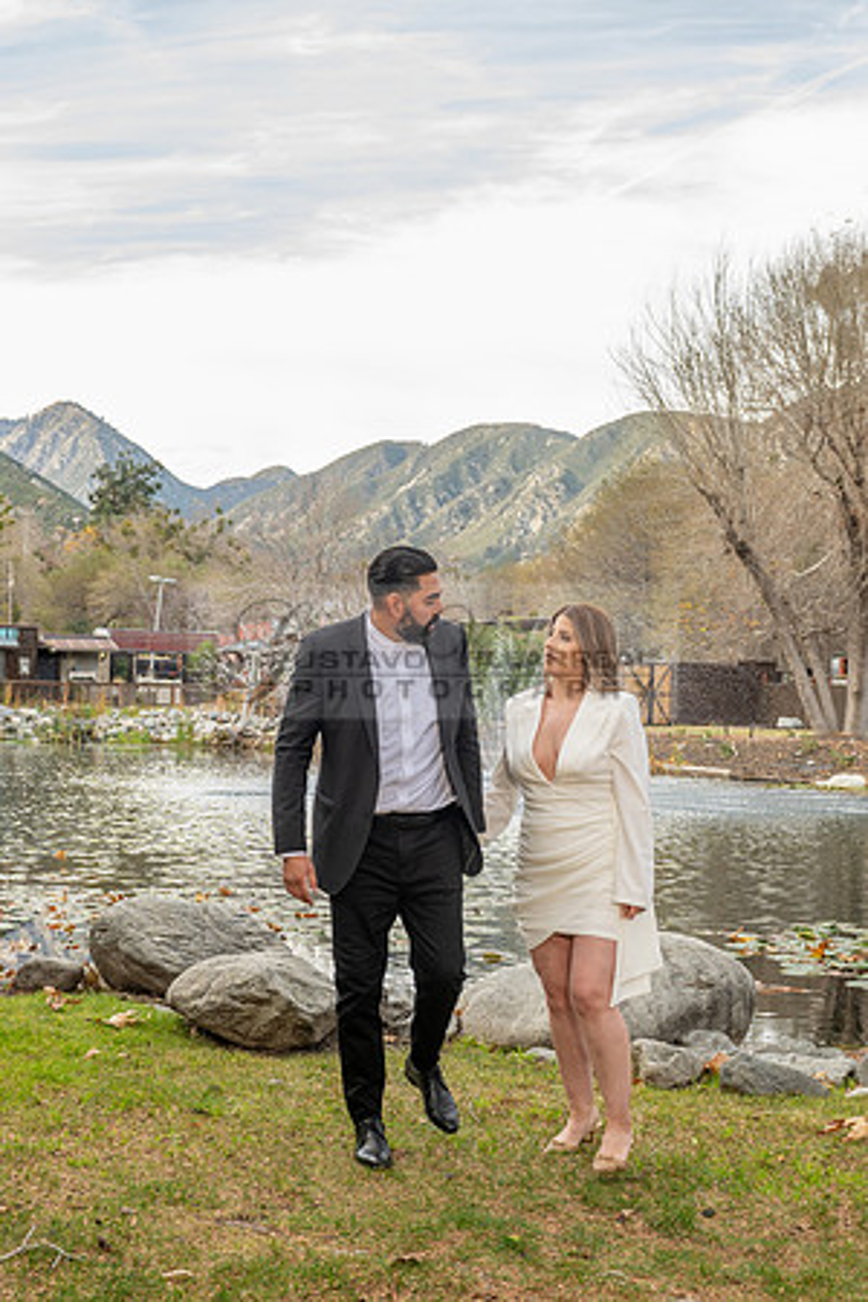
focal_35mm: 47
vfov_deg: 41.7
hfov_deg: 28.6
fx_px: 1704
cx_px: 398
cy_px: 757
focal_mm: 27
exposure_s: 1/125
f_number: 5.6
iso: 200
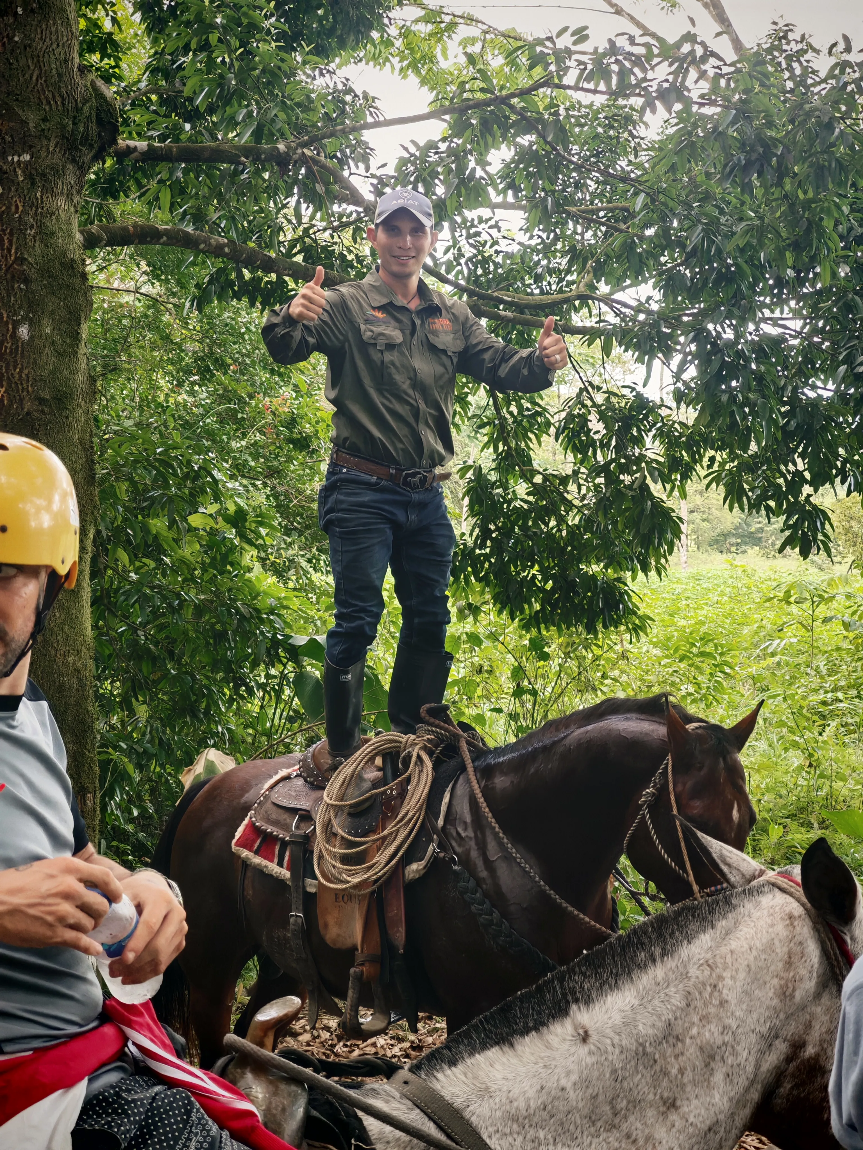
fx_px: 2260
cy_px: 575
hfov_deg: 21.6
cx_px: 432
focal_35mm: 68
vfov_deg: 28.6
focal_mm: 8.67
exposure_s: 1/100
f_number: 2.4
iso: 125
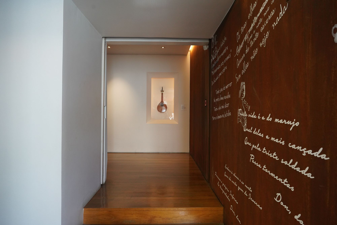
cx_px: 168
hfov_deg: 73.7
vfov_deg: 53.1
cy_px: 112
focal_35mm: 24
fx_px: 225
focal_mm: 24
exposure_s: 1/80
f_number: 7.1
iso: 3200
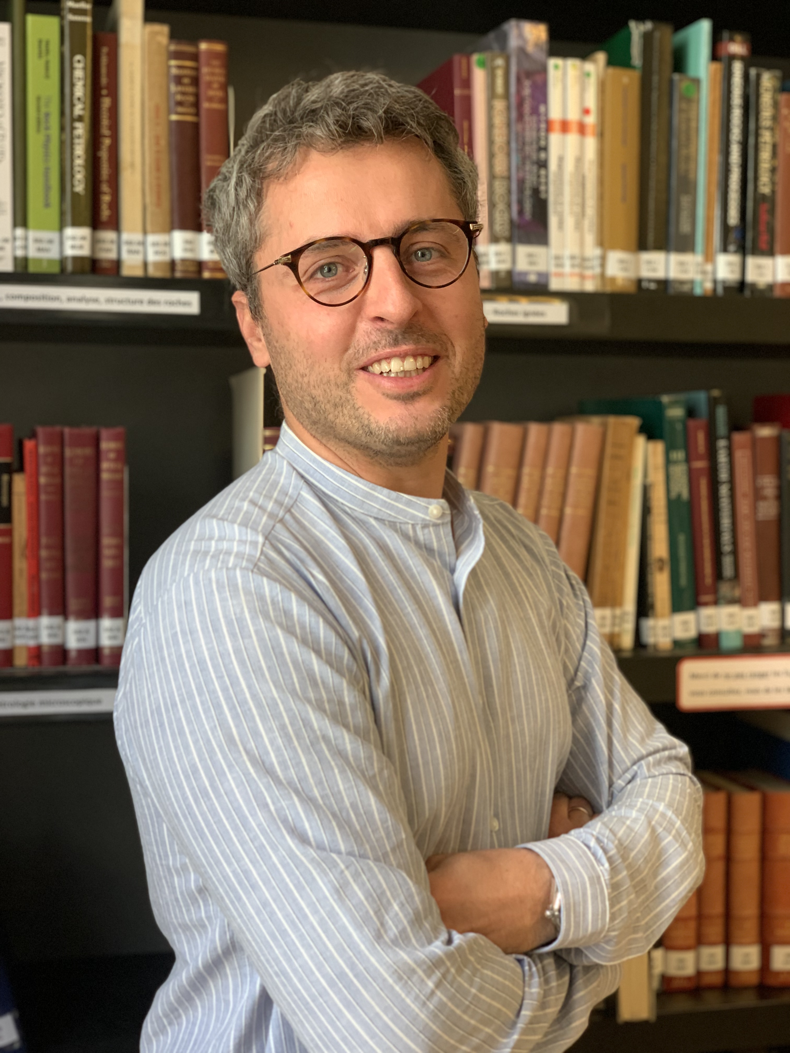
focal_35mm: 52
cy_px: 526
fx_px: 1582
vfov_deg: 36.8
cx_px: 395
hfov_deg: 28.0
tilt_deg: -2.8
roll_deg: -0.2
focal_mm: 6
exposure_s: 1/60
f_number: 2.4
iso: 125
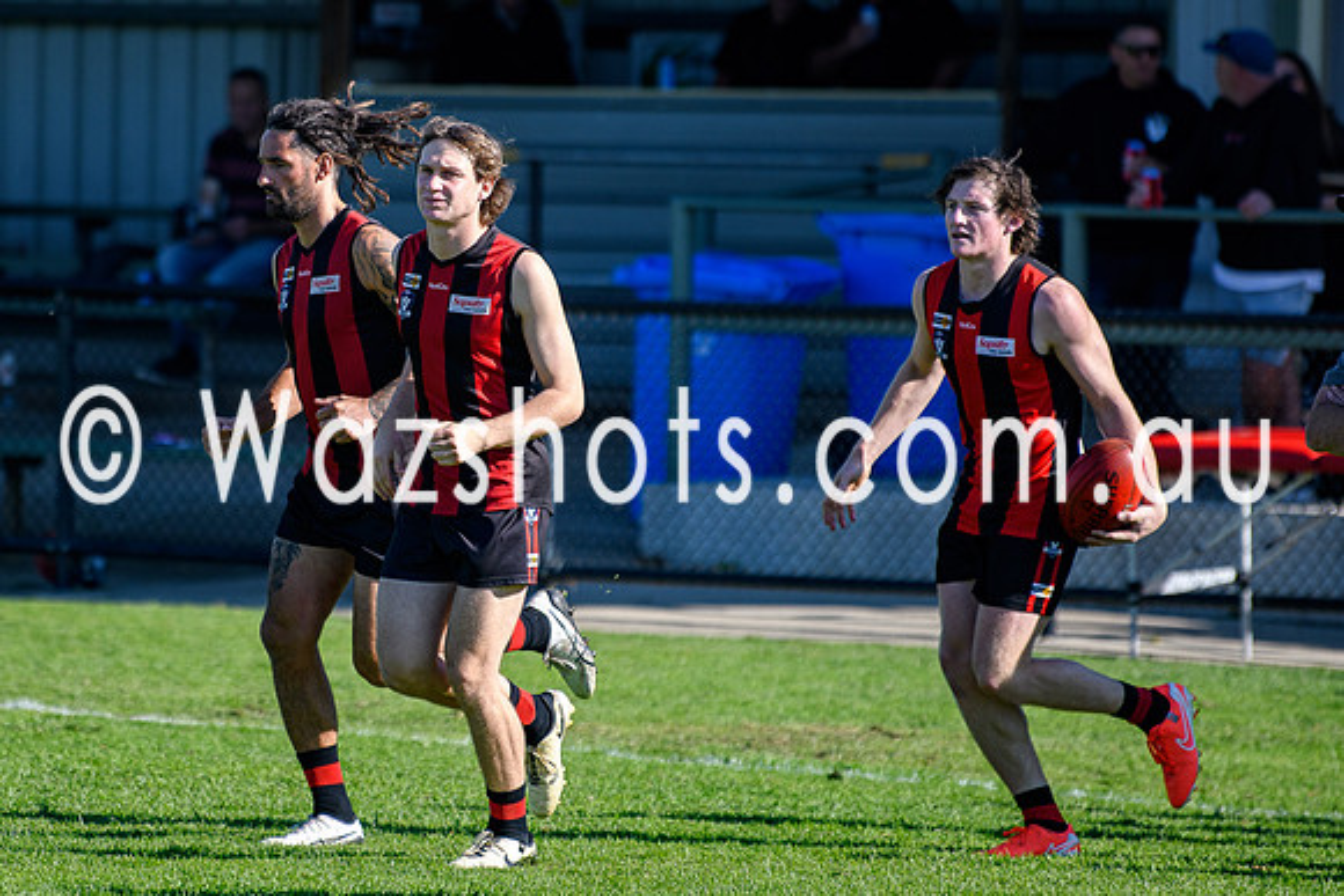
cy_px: 390
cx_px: 422
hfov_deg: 5.0
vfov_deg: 3.3
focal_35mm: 412
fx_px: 15371
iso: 320
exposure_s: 1/3200
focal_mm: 200
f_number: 2.8
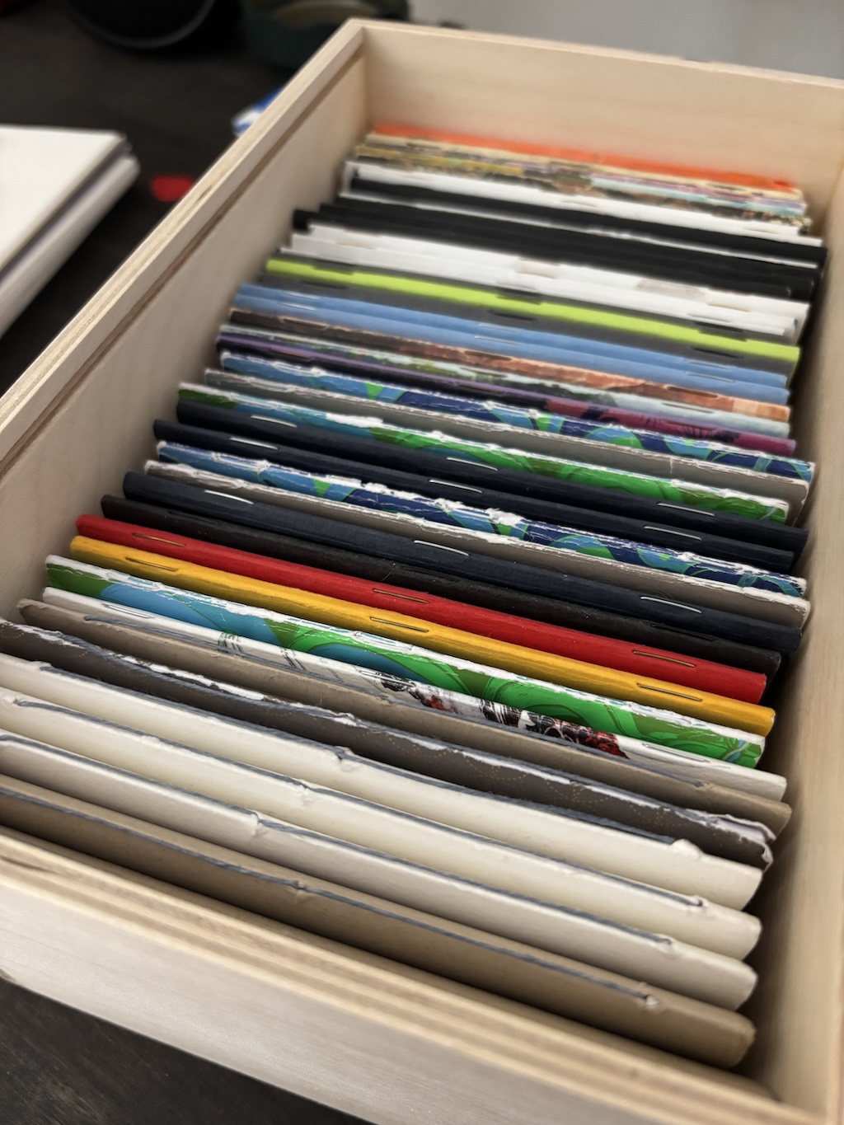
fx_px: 845
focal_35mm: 26
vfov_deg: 67.3
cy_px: 562
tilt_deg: -52.1
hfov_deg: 53.1
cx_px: 422
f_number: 1.6
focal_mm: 5.96
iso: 500
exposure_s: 1/48
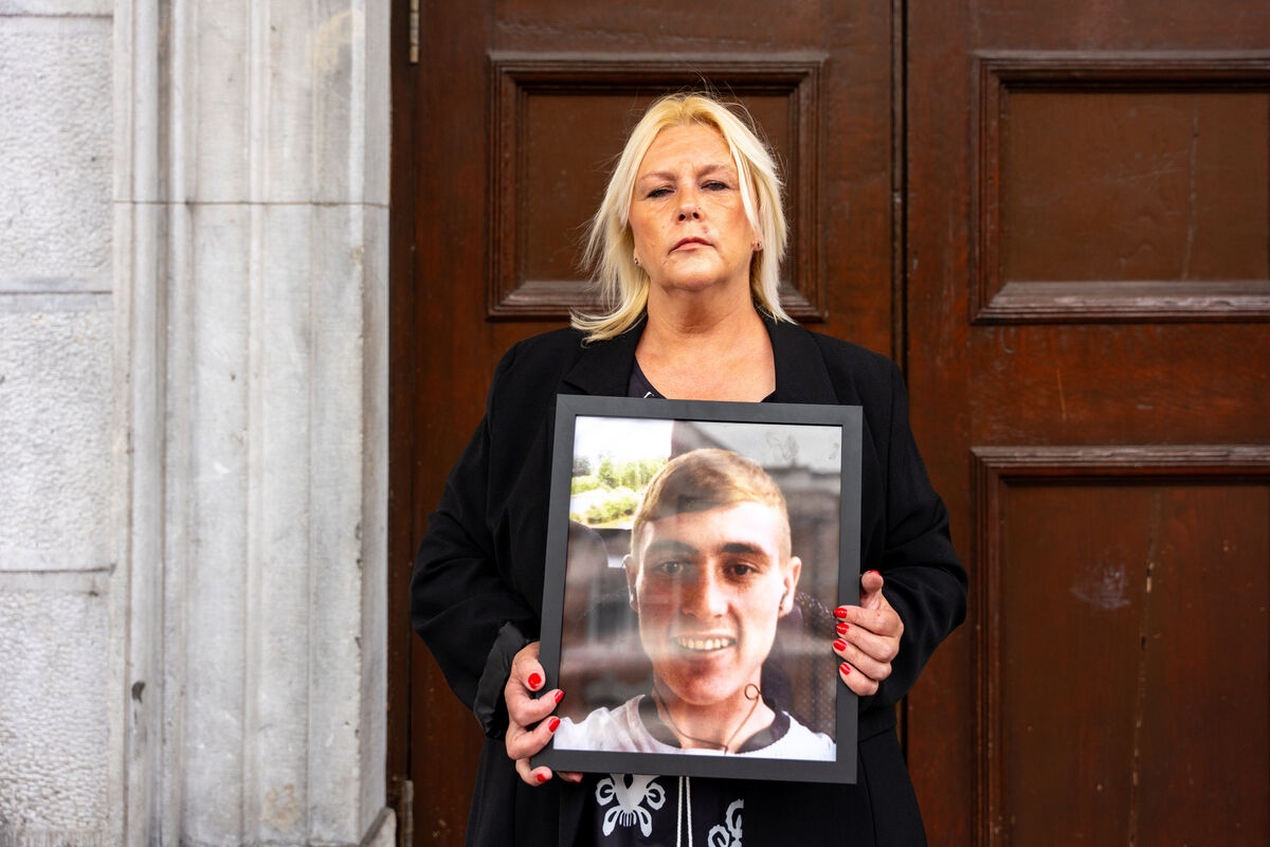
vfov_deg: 33.9
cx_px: 635
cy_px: 424
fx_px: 1390
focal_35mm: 39
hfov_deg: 49.1
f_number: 3.5
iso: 250
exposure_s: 1/200
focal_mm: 39.4
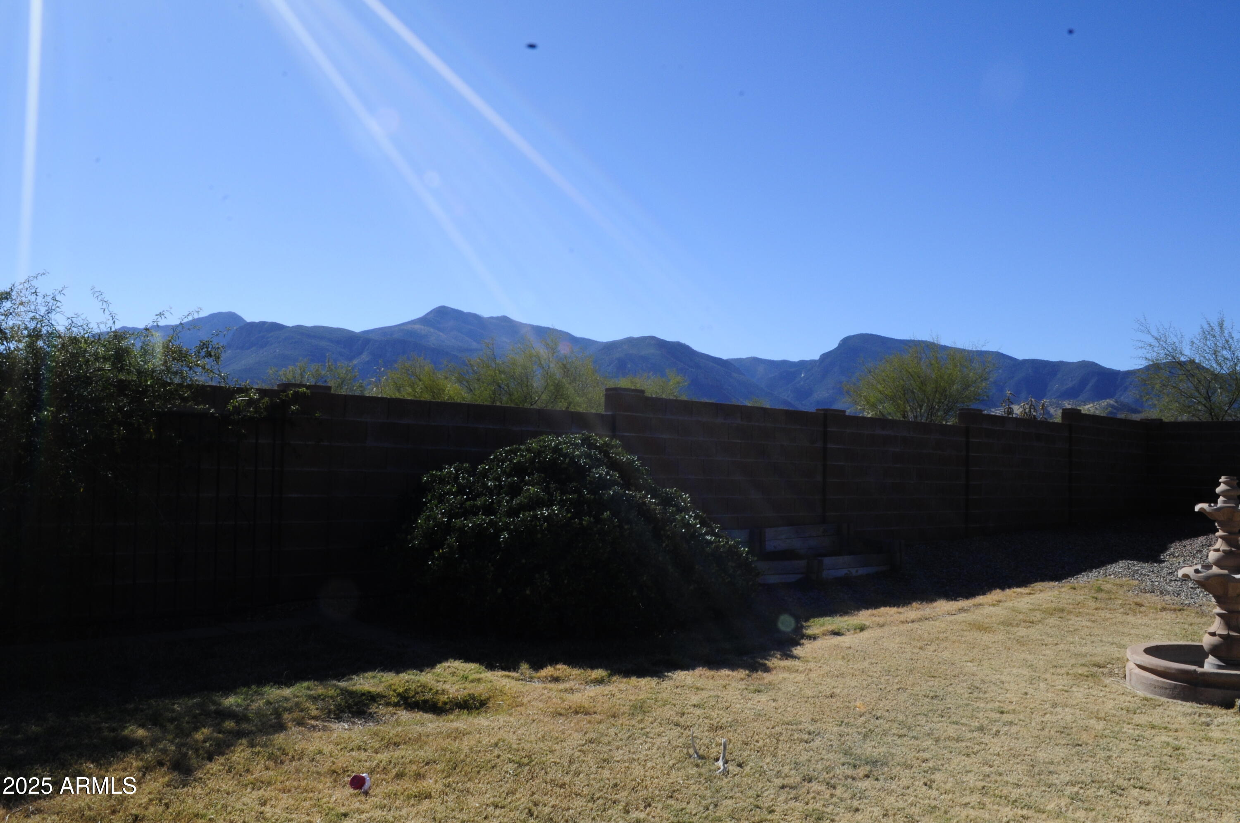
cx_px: 620
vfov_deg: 43.5
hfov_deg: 62.0
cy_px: 412
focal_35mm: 30
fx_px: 1032
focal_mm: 20
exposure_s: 1/125
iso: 360
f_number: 25
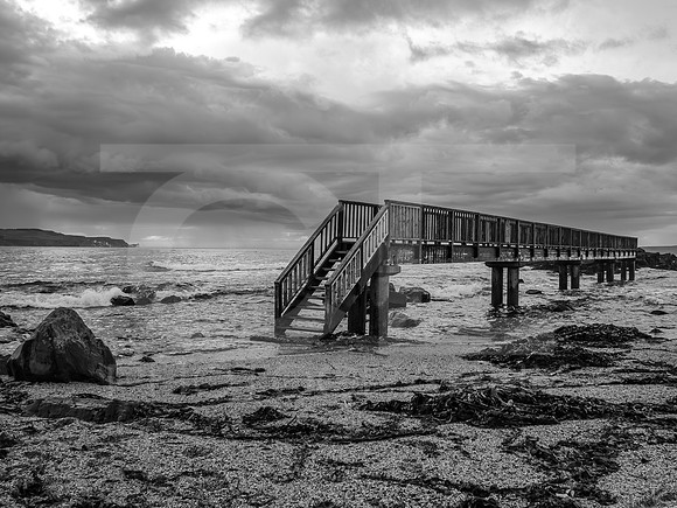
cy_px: 255
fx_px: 620
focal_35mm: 32
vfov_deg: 44.5
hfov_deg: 57.0
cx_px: 391
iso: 400
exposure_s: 1/60
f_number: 16
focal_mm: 18
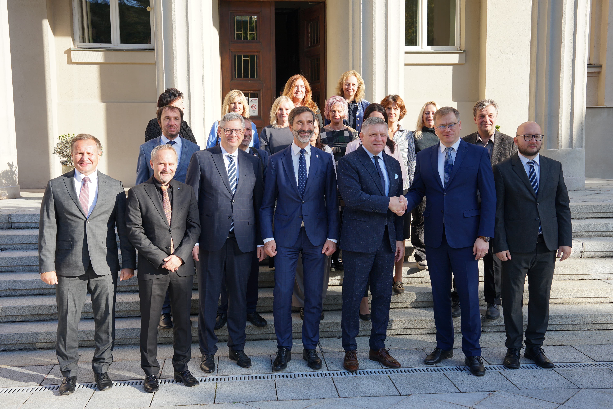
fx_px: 681
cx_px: 306
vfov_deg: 33.4
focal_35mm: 40
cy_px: 204
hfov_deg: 48.5
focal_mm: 40
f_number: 7.1
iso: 100
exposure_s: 1/100
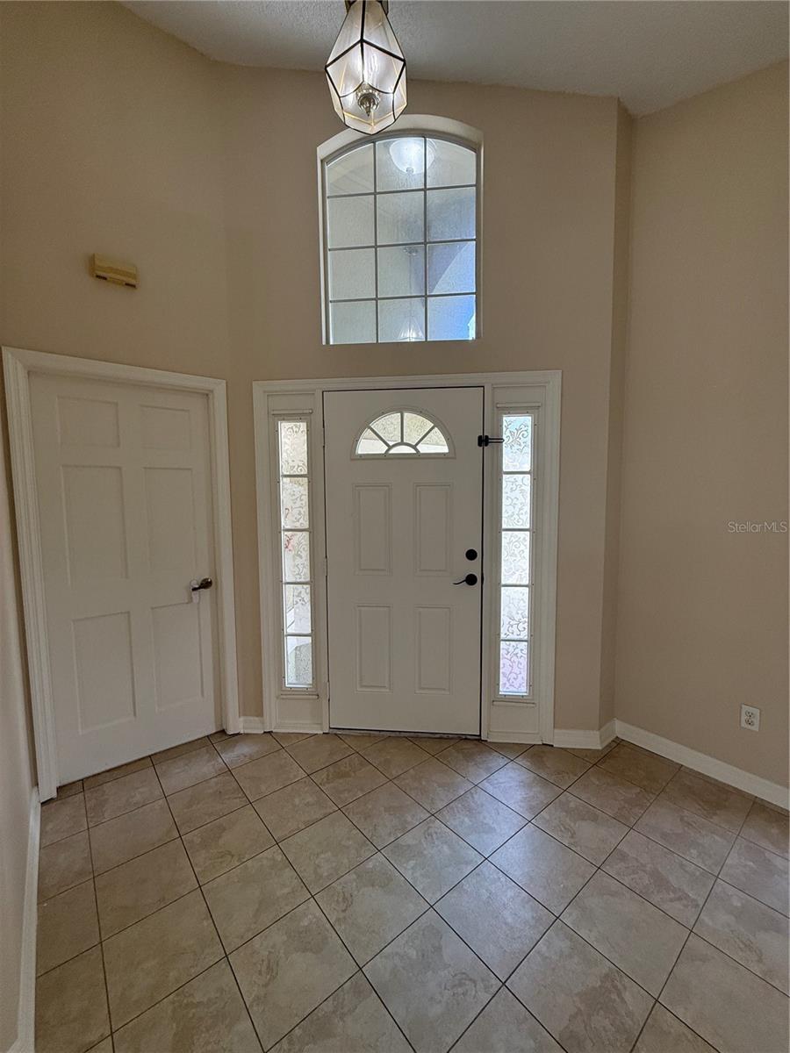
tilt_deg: -3.9
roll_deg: +0.4
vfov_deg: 102.1
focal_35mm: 14
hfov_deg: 85.7
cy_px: 526
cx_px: 395
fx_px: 426
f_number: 2.2
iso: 160
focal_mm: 2.22
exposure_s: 1/120
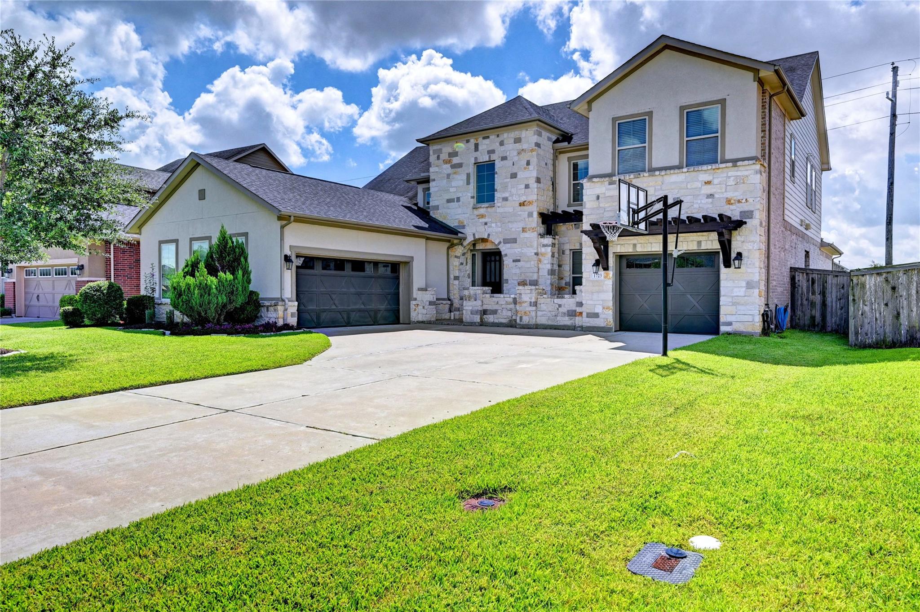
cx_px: 460
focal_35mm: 24
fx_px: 600
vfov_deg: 54.0
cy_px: 306
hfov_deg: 74.9
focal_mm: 23.5
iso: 400
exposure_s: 1/1000
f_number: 8
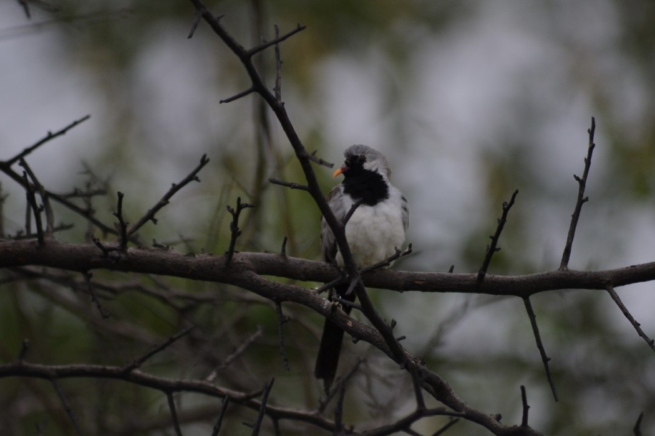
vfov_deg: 3.1
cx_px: 328
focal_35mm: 450
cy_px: 218
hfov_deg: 4.6
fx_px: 8187
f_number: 6.3
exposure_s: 1/640
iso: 400
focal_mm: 300
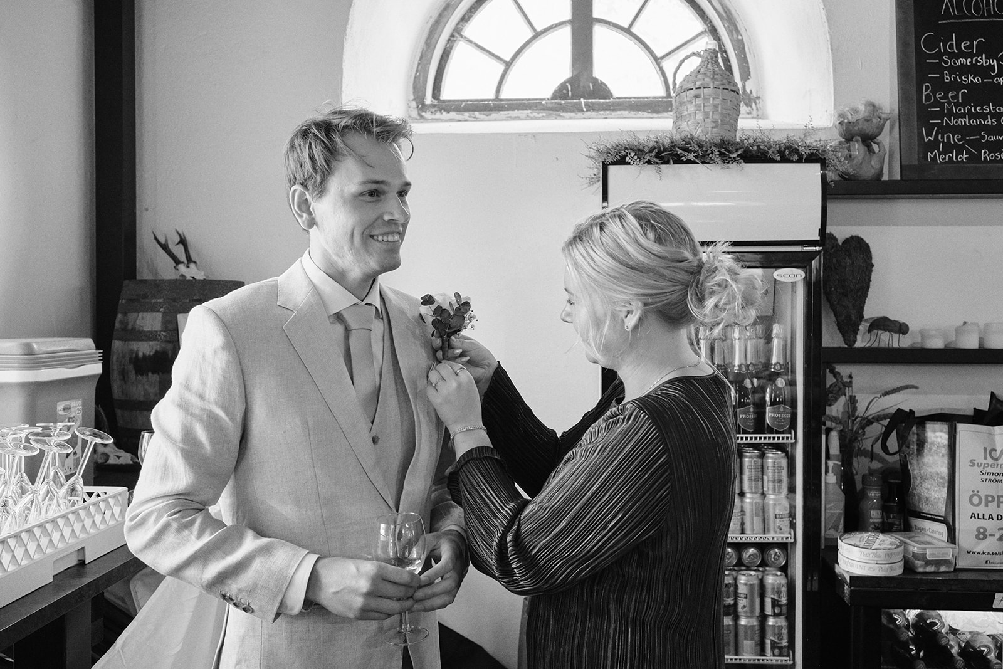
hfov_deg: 54.4
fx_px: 975
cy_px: 334
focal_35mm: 35
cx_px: 502
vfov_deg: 37.9
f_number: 4
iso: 2500
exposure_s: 1/100
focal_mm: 23
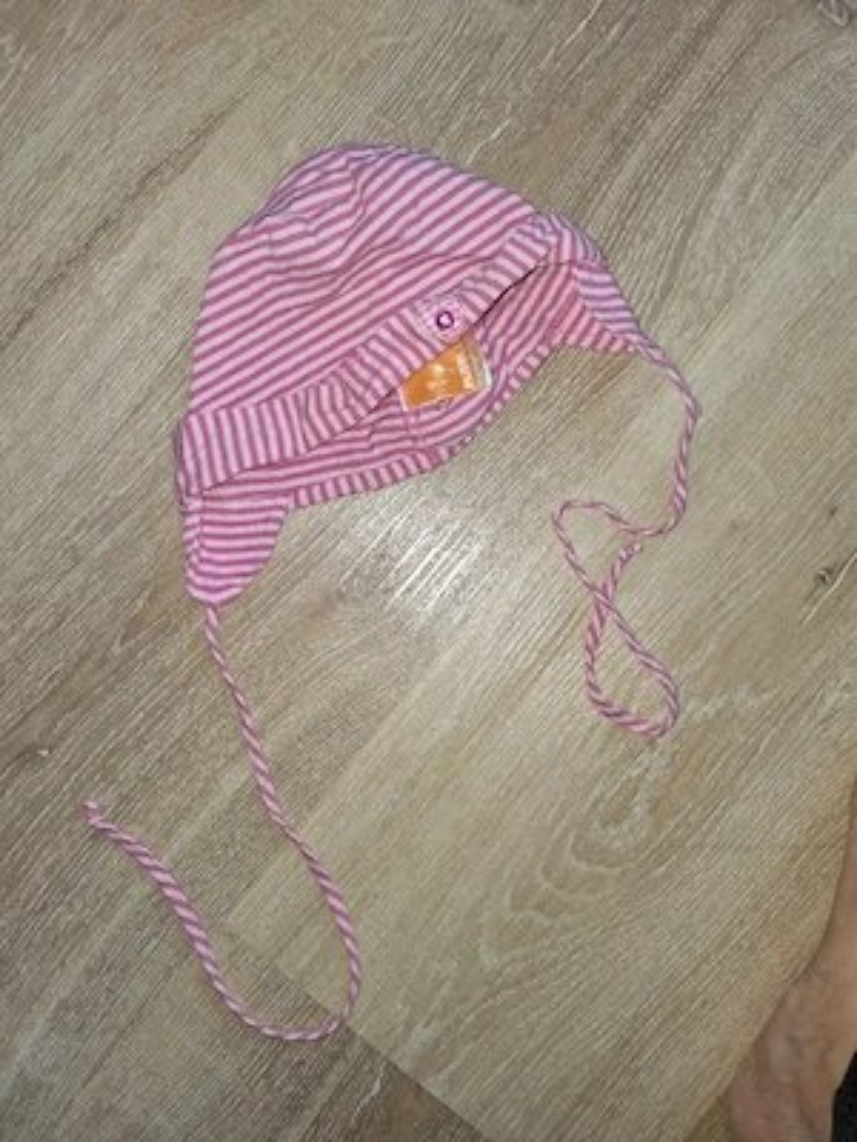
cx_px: 428
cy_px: 571
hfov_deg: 53.1
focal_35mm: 26
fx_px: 858
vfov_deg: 67.3
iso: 125
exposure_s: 1/100
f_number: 1.8
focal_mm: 3.98
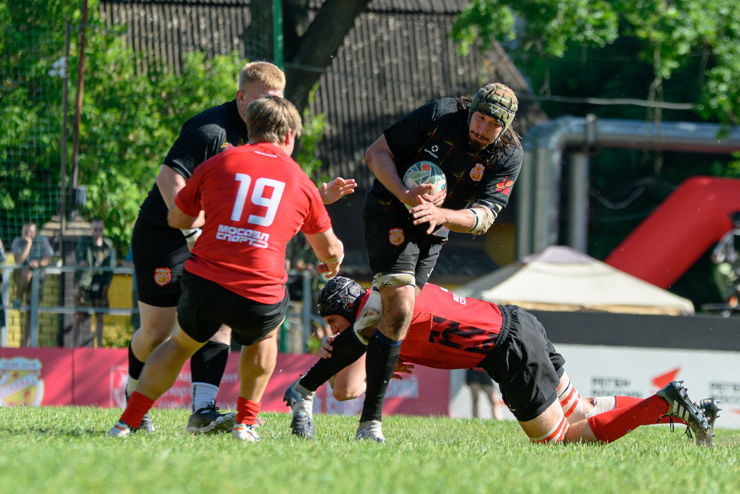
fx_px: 10045
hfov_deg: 4.2
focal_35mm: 489
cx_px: 382
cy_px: 218
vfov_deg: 2.8
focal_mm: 185
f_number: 4
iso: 500
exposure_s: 1/4000
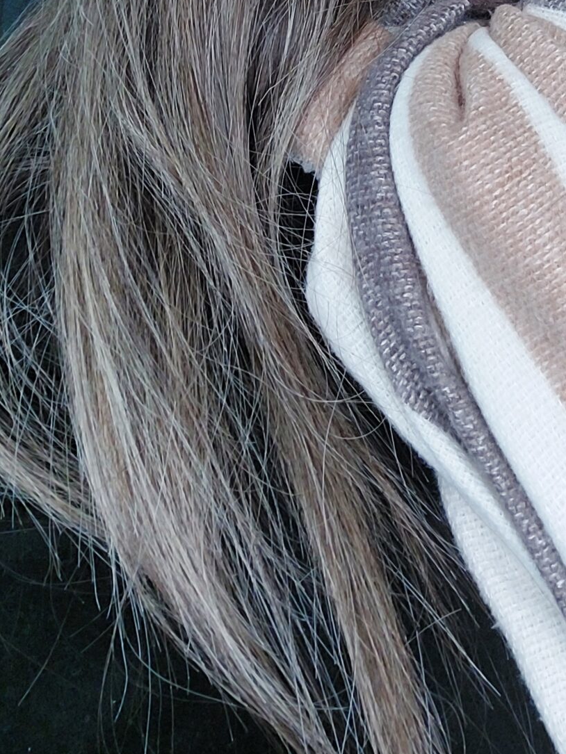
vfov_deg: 29.3
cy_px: -86
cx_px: 600
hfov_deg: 23.5
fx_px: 1286
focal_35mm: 59
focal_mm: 3.72
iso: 250
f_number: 2.2
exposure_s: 1/50
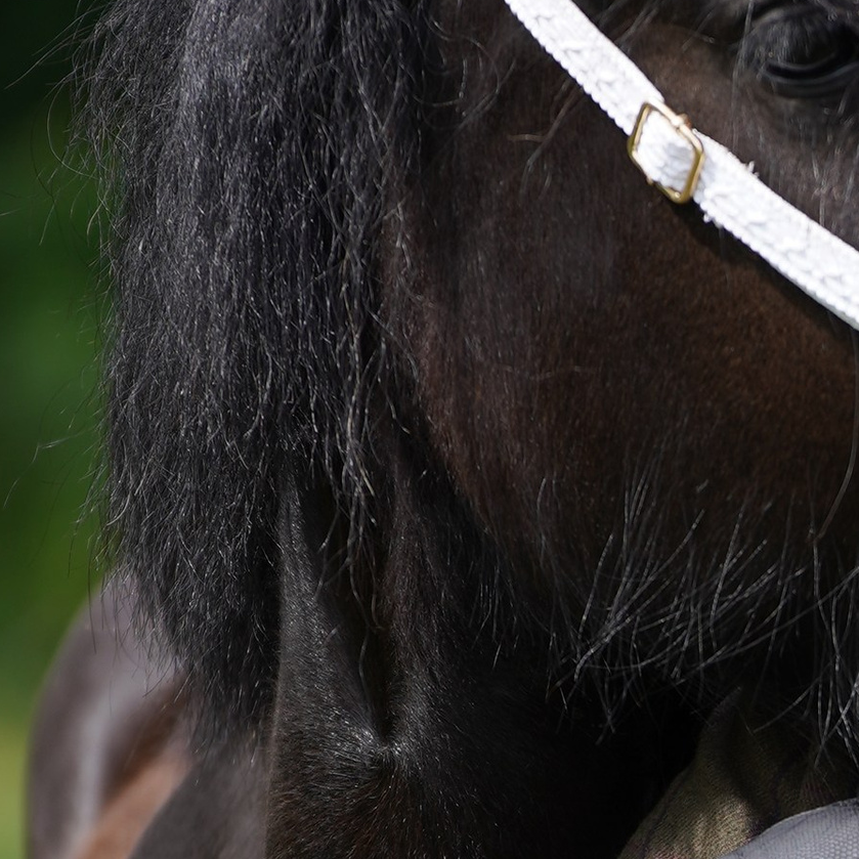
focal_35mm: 552
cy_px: 815
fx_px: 15497
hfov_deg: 3.2
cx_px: 1256
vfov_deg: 3.2
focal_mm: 142
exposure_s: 1/800
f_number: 2.8
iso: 100
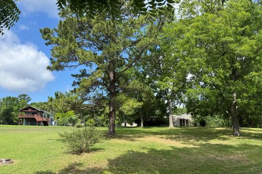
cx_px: 131
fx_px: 189
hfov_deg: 69.4
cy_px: 99
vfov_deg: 49.4
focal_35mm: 26
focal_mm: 6.76
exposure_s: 1/2105
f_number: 1.78
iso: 80
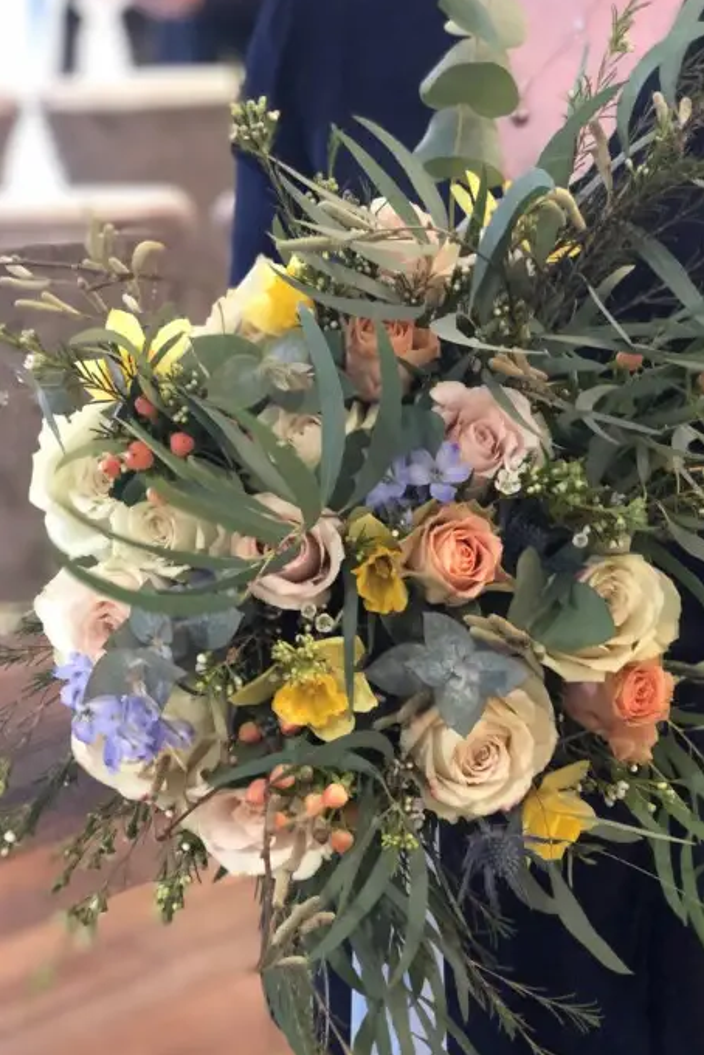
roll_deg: +1.4
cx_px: 443
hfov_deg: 22.2
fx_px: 1789
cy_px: 586
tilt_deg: -22.2
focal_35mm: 61
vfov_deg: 32.9
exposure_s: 1/8
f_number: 2.4
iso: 200
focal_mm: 6
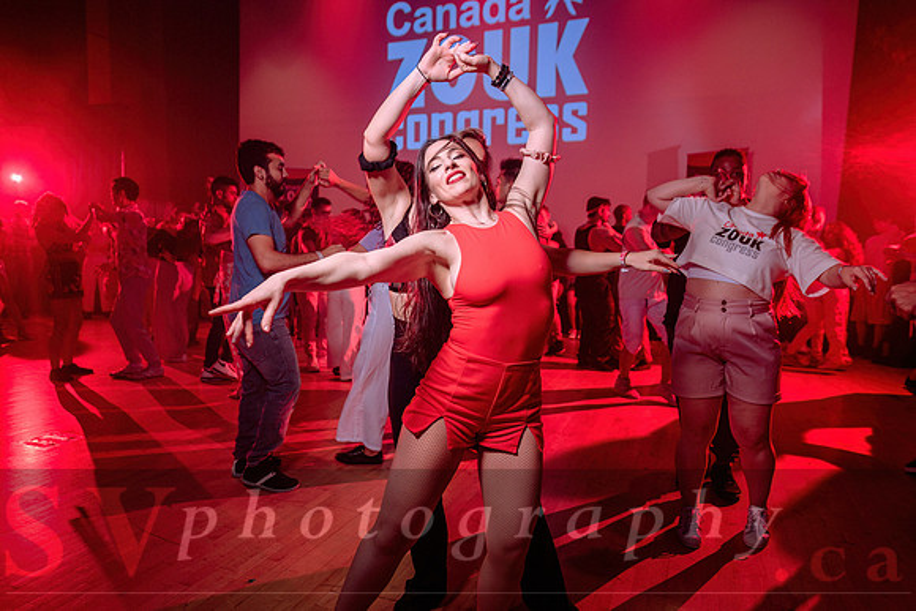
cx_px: 458
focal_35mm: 24
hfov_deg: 73.7
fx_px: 611
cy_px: 306
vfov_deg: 53.2
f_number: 2.8
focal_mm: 24
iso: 800
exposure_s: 1/60
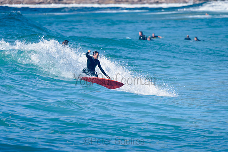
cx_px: 88
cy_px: 72
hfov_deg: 3.4
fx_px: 3882
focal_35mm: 613
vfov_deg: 2.2
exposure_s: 1/2000
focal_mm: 500
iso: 220
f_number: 5.6
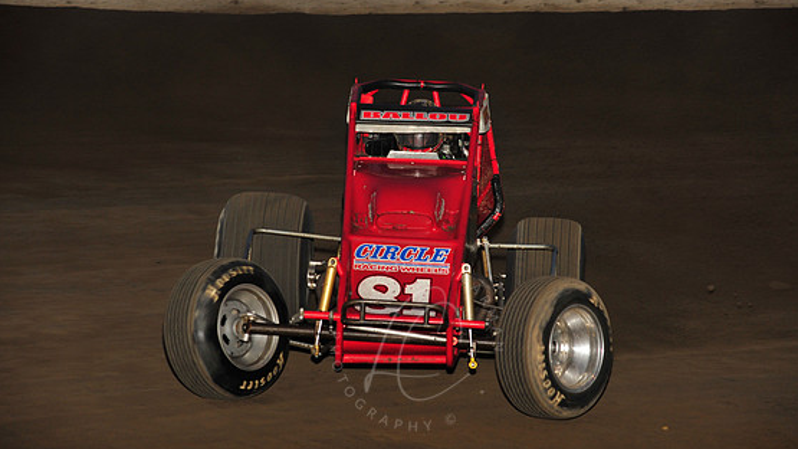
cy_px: 212
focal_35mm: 186
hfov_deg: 11.6
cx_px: 416
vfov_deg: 6.5
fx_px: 3935
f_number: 7.1
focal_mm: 170
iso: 800
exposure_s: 1/320
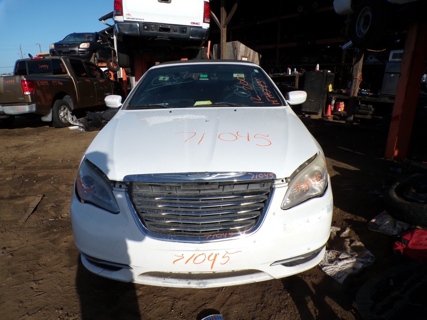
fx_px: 296
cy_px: 160
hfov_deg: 71.6
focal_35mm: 24
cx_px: 214
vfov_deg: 56.8
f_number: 5.8
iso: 100
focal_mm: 4.3
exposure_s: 1/600
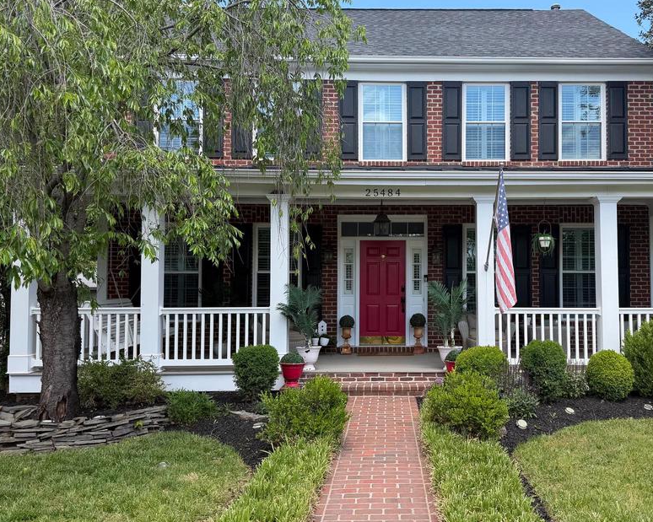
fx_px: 599
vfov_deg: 47.1
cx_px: 401
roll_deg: +1.1
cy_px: 267
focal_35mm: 31
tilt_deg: +2.1
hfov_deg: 56.6
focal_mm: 6.76
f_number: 1.78
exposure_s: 1/1156
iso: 80
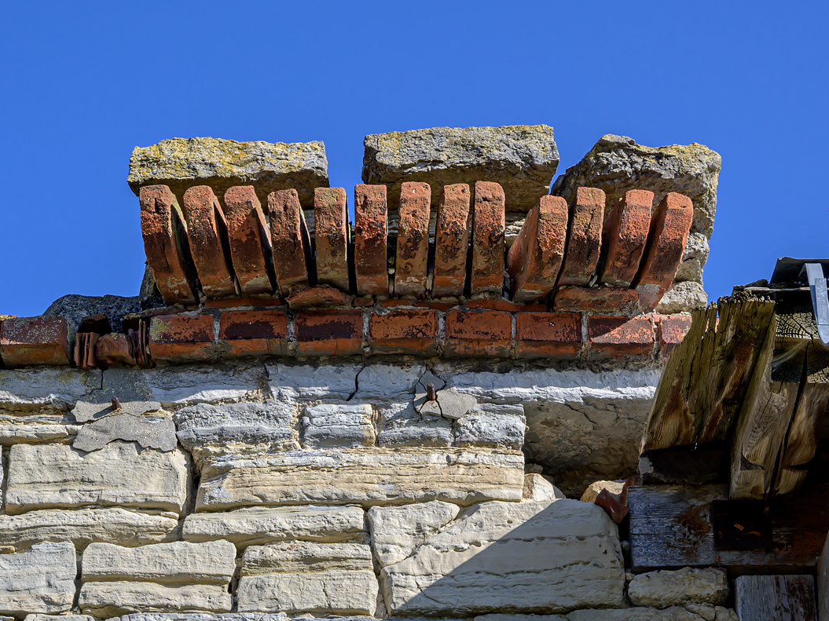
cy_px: 308
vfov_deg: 18.0
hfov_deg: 23.8
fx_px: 1964
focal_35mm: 82
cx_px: 382
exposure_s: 1/500
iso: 400
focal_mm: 50
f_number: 9.5
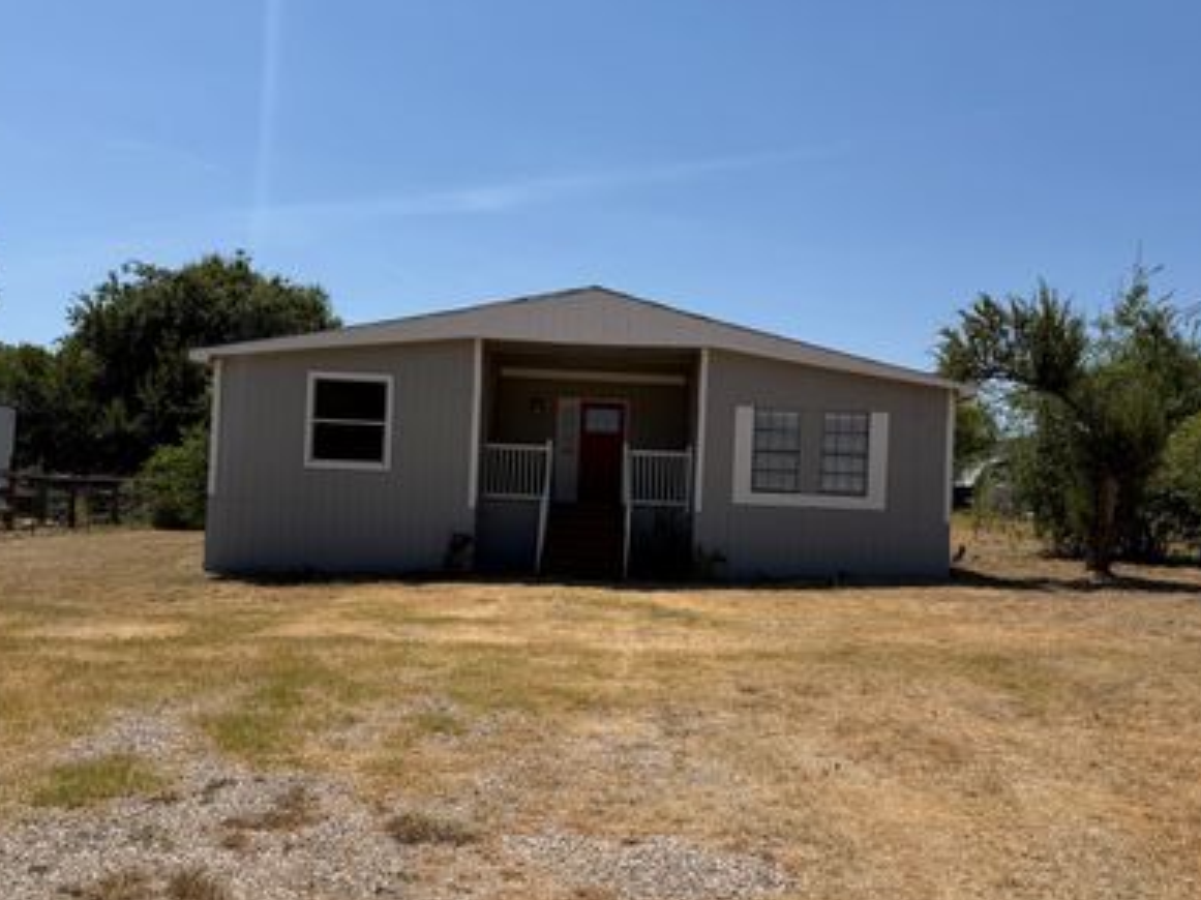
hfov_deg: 58.3
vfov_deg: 45.4
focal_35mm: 31
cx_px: 633
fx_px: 1075
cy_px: 473
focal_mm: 6.76
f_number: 1.78
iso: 80
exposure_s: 1/8130
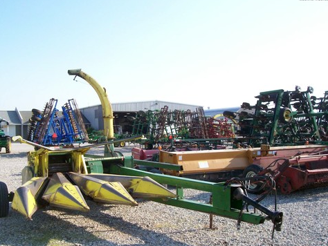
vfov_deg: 36.8
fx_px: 370
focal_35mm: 39
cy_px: 136
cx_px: 143
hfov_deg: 47.7
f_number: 5.1
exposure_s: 1/260
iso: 80
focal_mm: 5.6
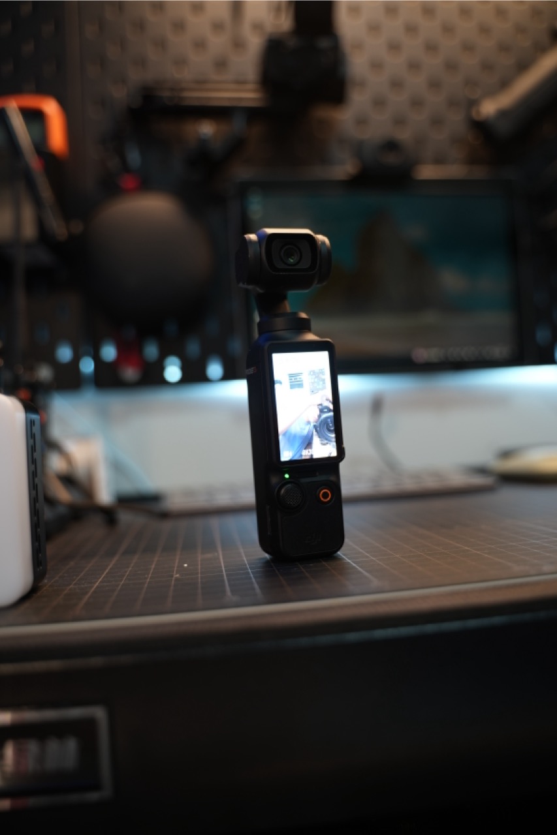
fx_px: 650
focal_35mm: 28
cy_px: 418
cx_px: 278
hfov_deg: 46.4
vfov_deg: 65.5
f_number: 2.8
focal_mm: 28
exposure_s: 1/30
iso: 250
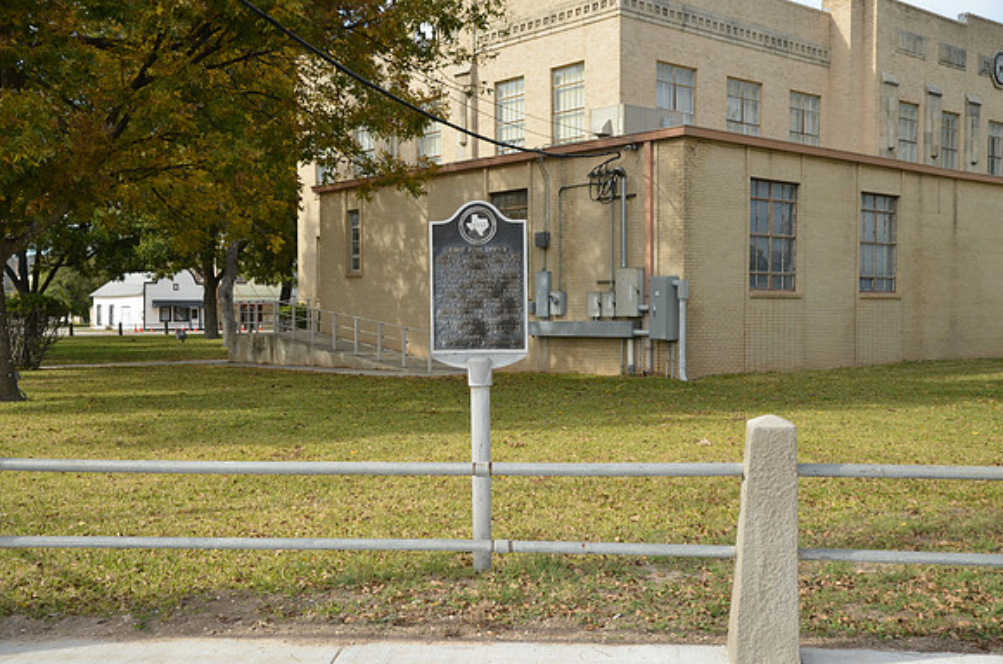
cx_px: 502
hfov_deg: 49.6
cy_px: 332
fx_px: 1084
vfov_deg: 34.1
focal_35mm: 39
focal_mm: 26
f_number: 5.6
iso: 200
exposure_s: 1/125
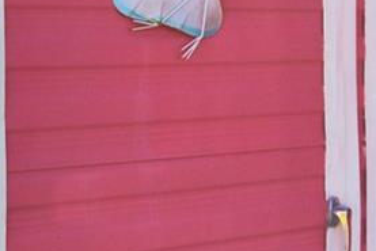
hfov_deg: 16.1
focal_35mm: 127
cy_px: 35
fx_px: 1327
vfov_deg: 10.8
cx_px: 106
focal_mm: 15
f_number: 5
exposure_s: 1/640
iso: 100
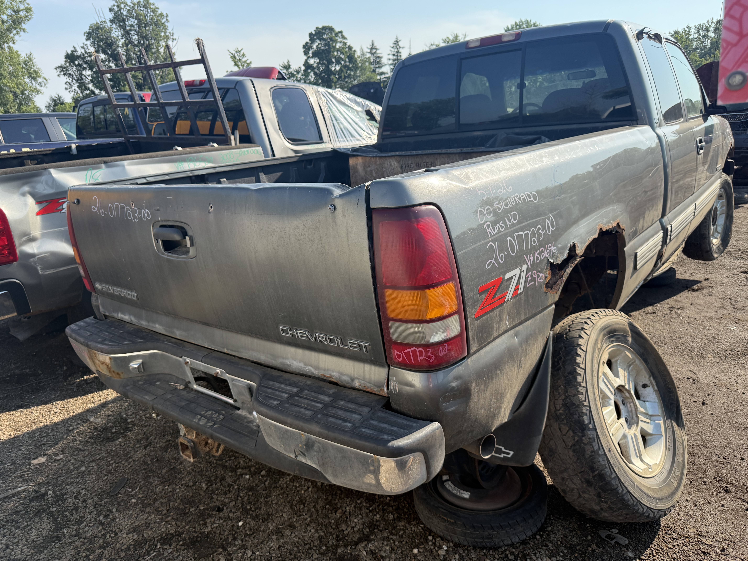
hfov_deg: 71.6
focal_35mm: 24
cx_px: 374
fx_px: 519
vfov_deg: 56.8
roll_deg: +3.2
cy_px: 280
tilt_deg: -16.5
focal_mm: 6.76
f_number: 1.78
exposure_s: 1/2445
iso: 100
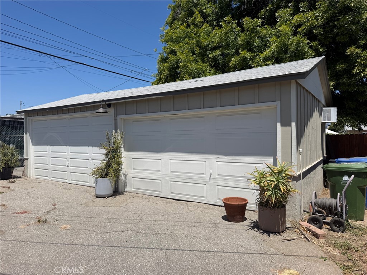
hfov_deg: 71.6
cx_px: 184
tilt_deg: +0.8
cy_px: 138
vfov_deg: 56.8
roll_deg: +1.5
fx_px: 254
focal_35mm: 24
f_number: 1.78
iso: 80
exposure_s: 1/7353
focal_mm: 6.76
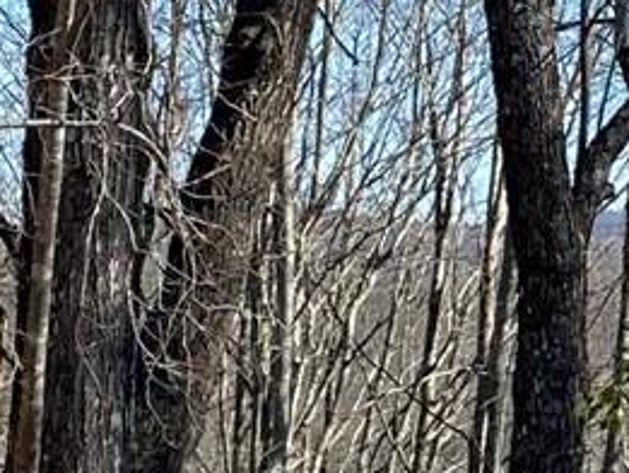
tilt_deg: +9.6
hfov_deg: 9.3
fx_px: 3709
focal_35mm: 204
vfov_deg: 7.2
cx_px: 1104
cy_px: -147
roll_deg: -2.3
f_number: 1.8
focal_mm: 4.25
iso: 32
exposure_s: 1/1484
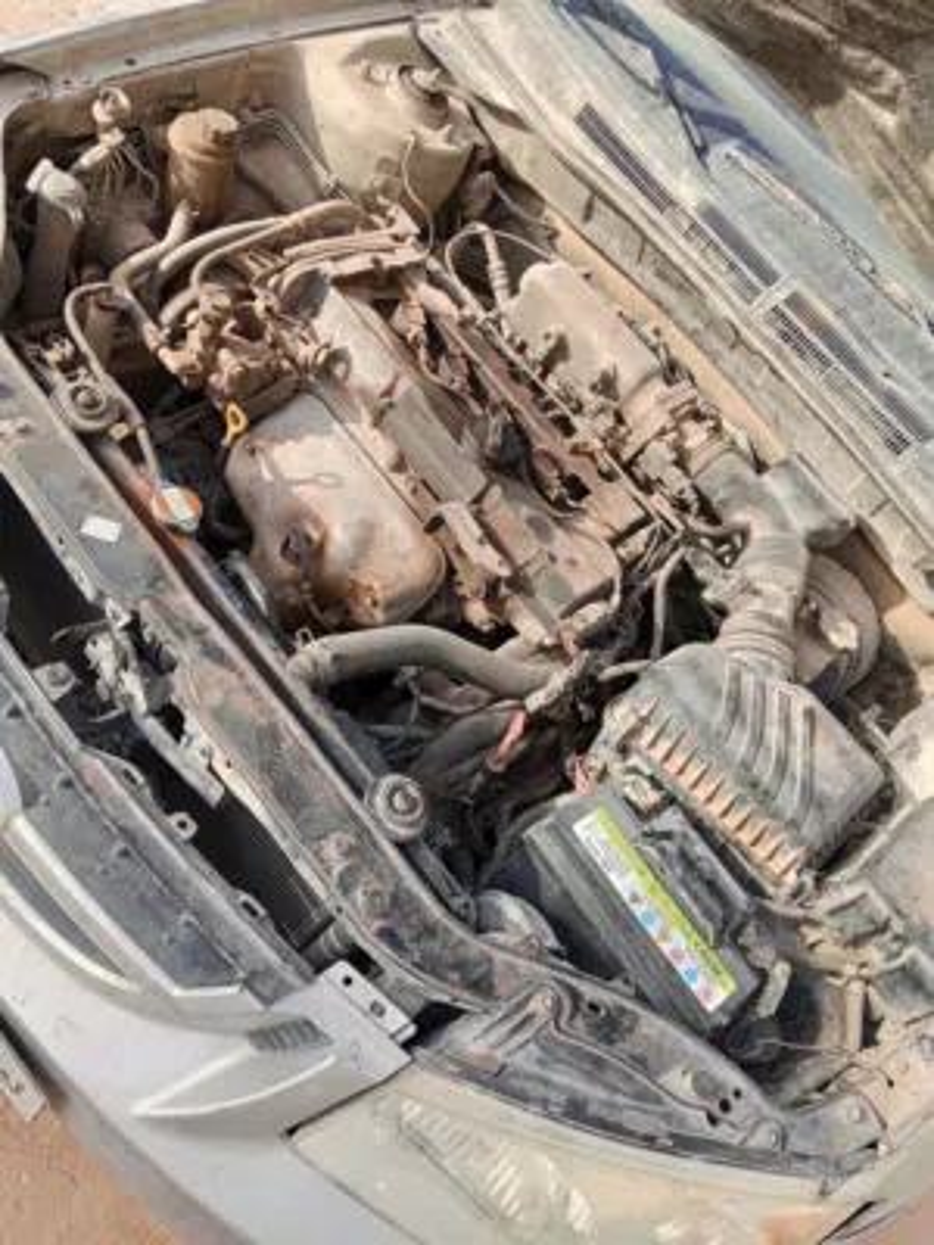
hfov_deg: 51.4
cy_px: 622
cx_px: 467
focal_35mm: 27
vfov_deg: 65.3
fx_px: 971
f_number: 1.8
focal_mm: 3.98
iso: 64
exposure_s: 1/220
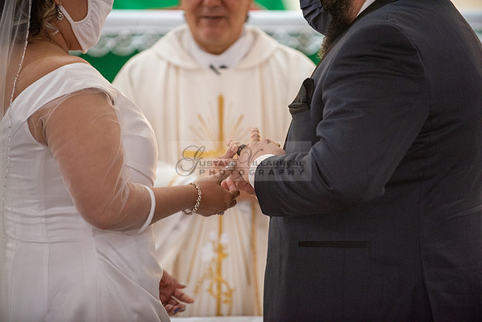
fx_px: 2678
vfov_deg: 6.9
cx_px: 241
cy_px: 161
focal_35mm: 200
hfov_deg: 10.3
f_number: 2.8
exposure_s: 1/160
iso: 2000
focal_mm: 200
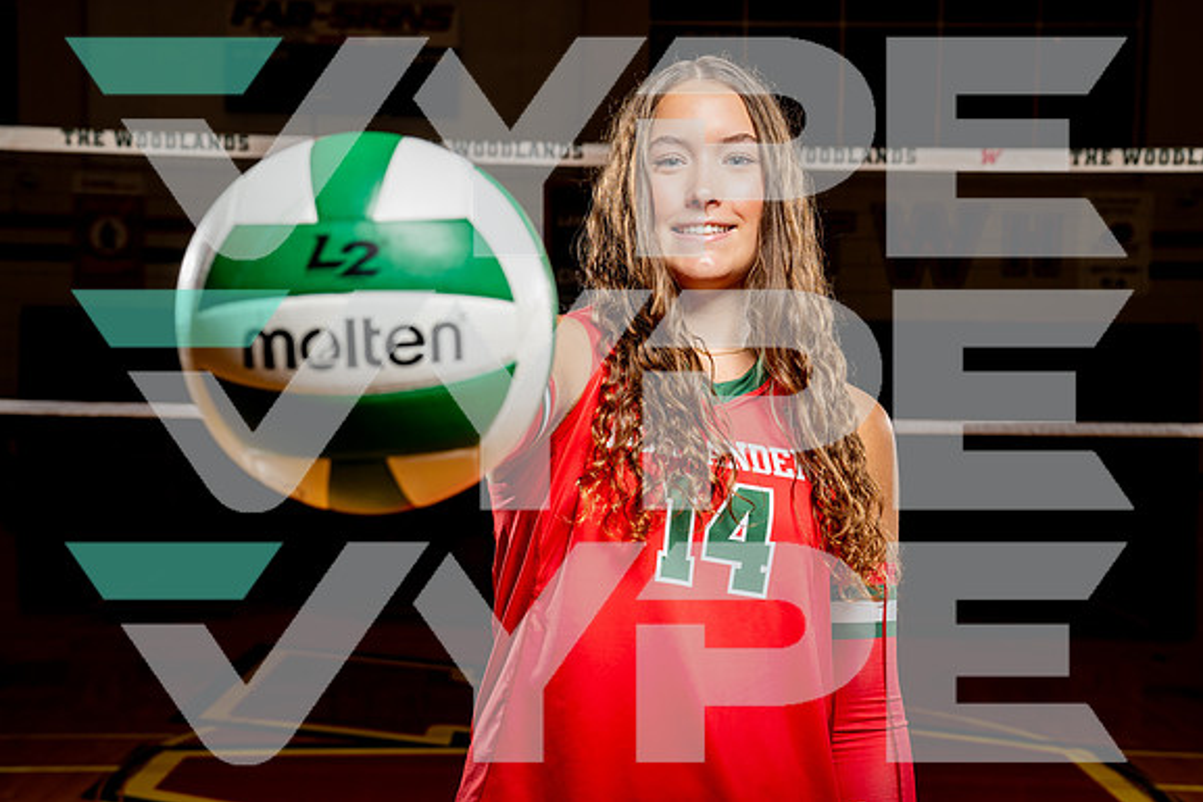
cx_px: 594
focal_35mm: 55
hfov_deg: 36.2
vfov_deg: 24.6
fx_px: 1838
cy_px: 398
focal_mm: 49
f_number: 5.6
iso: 100
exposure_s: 1/250
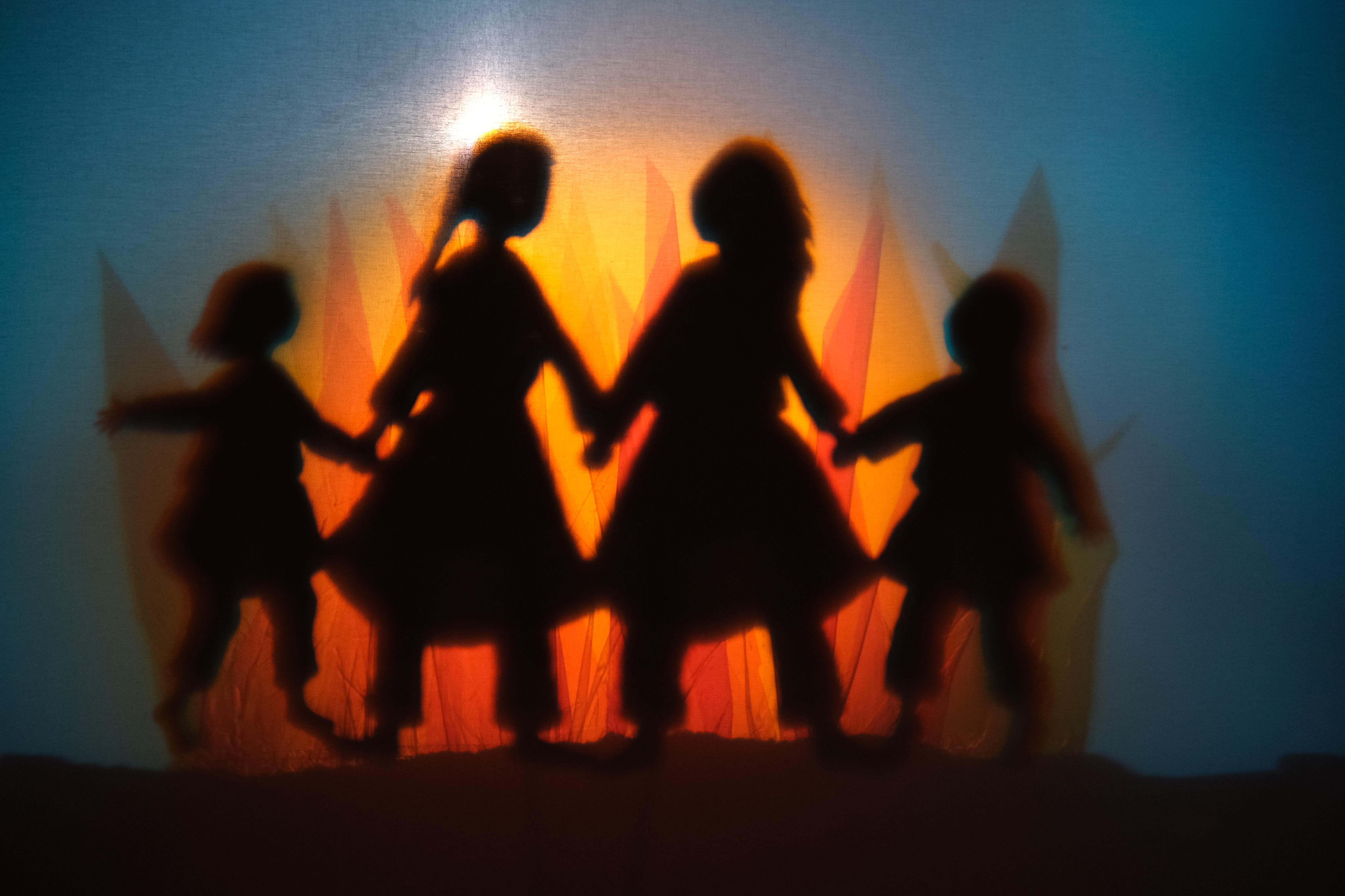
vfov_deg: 16.5
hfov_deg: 24.5
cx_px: 672
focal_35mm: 83
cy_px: 448
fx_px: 3101
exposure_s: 1/60
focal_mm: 55
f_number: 4.5
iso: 2000
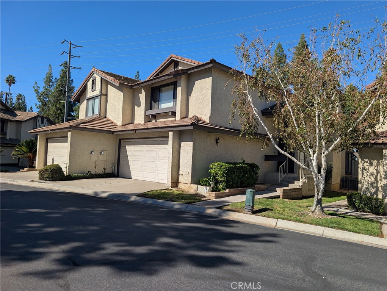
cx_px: 194
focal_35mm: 24
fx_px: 269
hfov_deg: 71.5
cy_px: 146
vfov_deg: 56.9
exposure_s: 1/1912
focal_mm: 6.9
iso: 21
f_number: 1.68
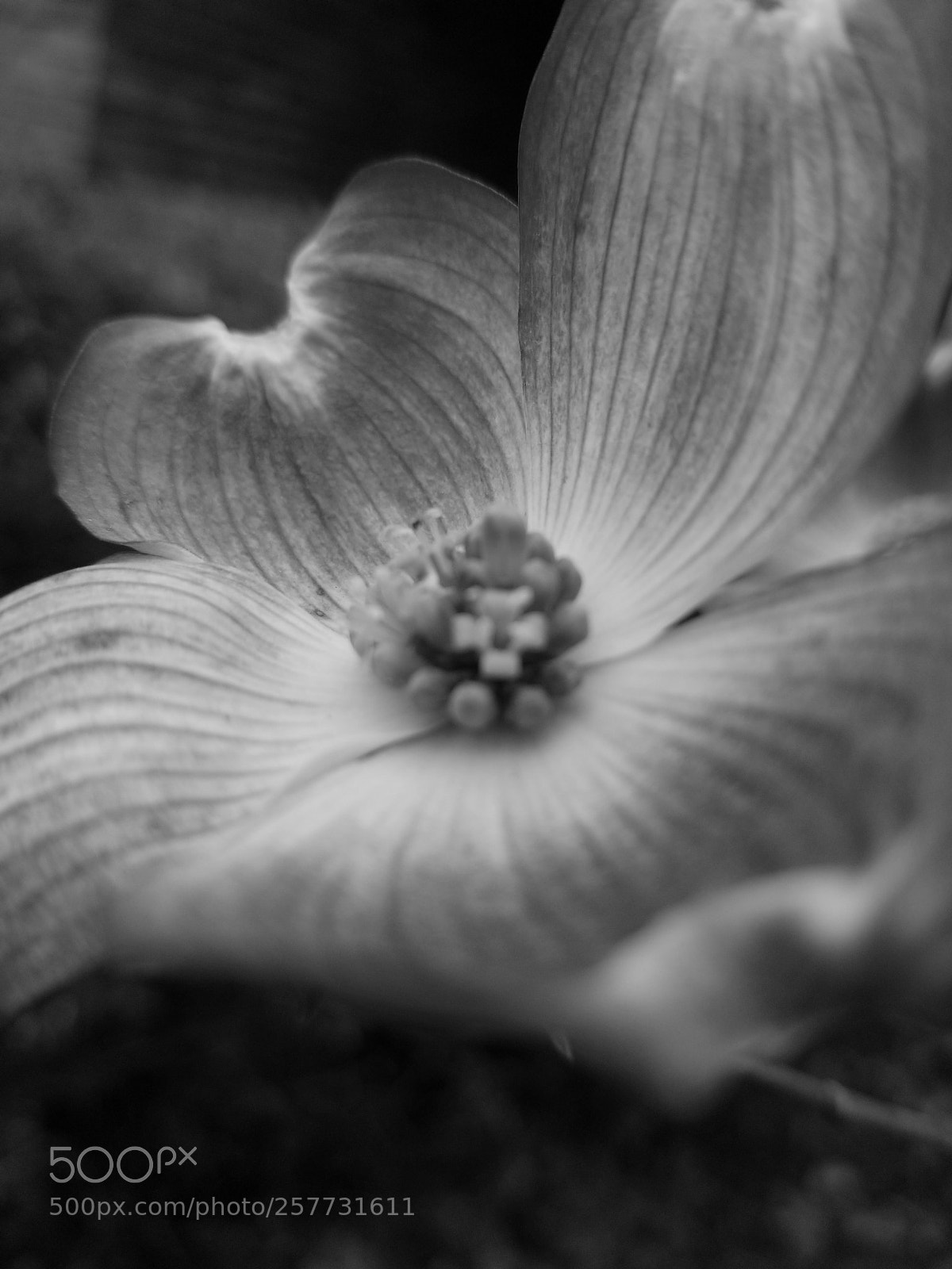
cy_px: 634
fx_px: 953
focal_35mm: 26
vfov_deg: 67.3
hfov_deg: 53.1
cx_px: 476
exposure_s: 1/1024
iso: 50
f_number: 1.7
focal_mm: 4.25
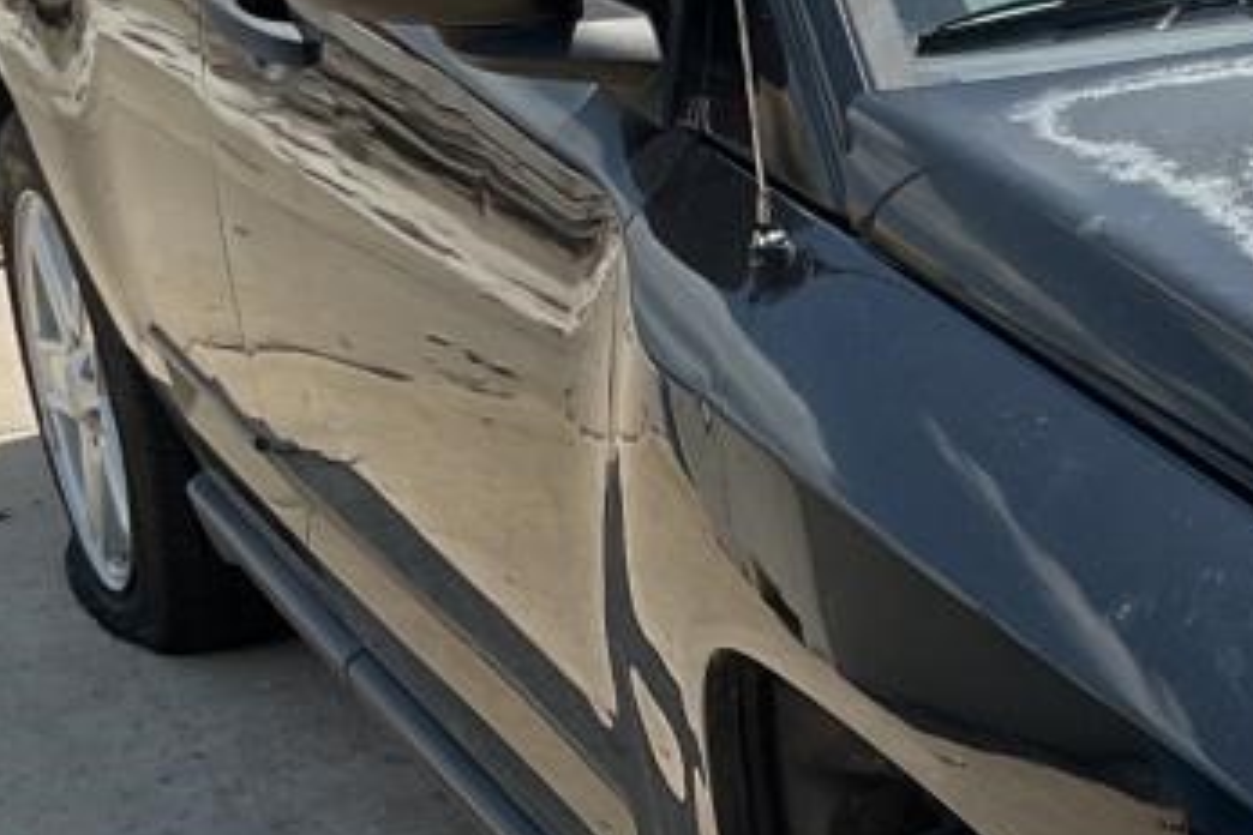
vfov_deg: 12.3
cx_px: 1595
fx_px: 3863
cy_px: 648
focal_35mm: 111
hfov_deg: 17.4
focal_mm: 3
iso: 16
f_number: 1.8
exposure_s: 1/1786
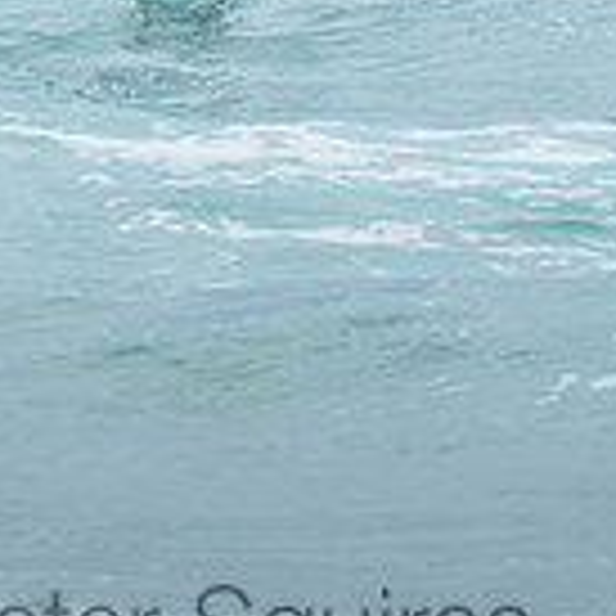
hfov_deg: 1.0
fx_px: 35474
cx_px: 194
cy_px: -213
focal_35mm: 1762
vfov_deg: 1.0
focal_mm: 400
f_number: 8
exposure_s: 1/1600
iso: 500
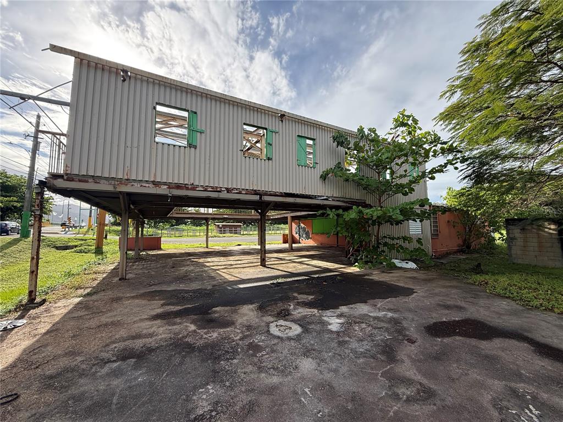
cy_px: 211
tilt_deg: +5.8
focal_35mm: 14
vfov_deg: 85.7
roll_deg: +0.5
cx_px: 282
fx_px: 228
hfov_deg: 102.1
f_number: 2.2
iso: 64
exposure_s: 1/901
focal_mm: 2.22
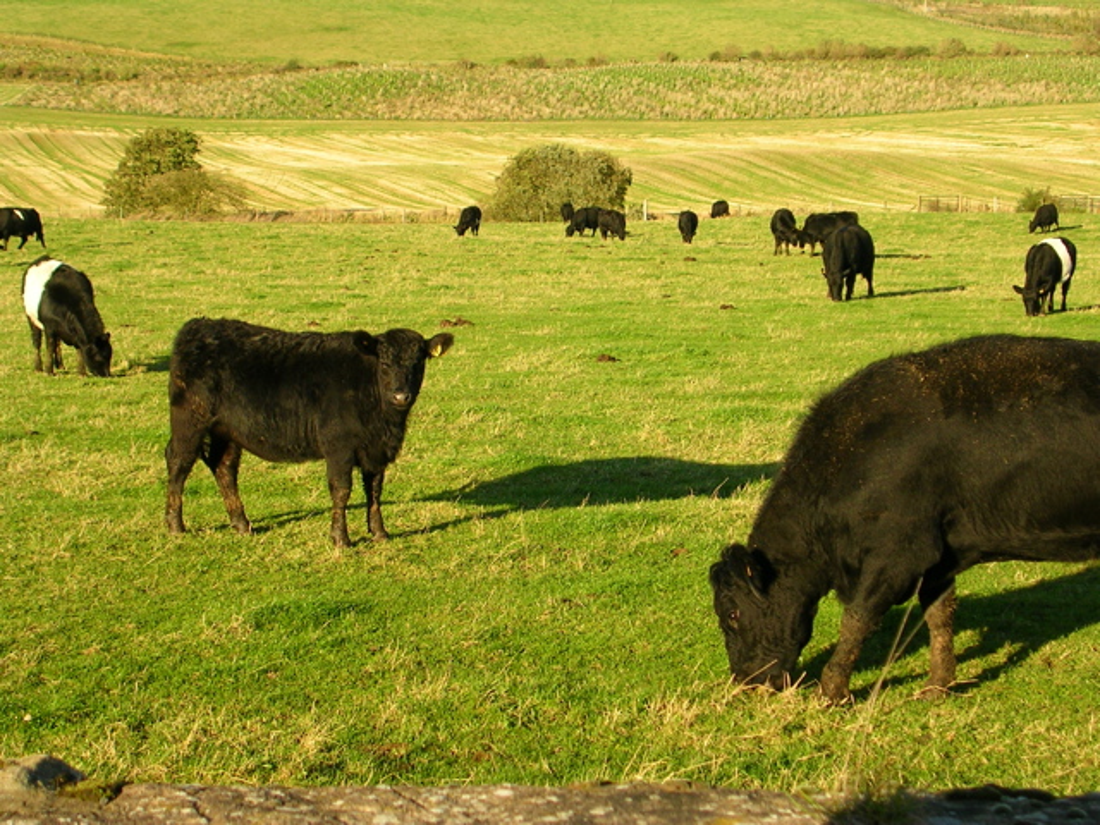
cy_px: 412
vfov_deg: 19.4
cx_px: 550
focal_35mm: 76
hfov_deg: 25.7
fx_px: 2415
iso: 50
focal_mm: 11.5
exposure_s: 1/265
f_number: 3.9
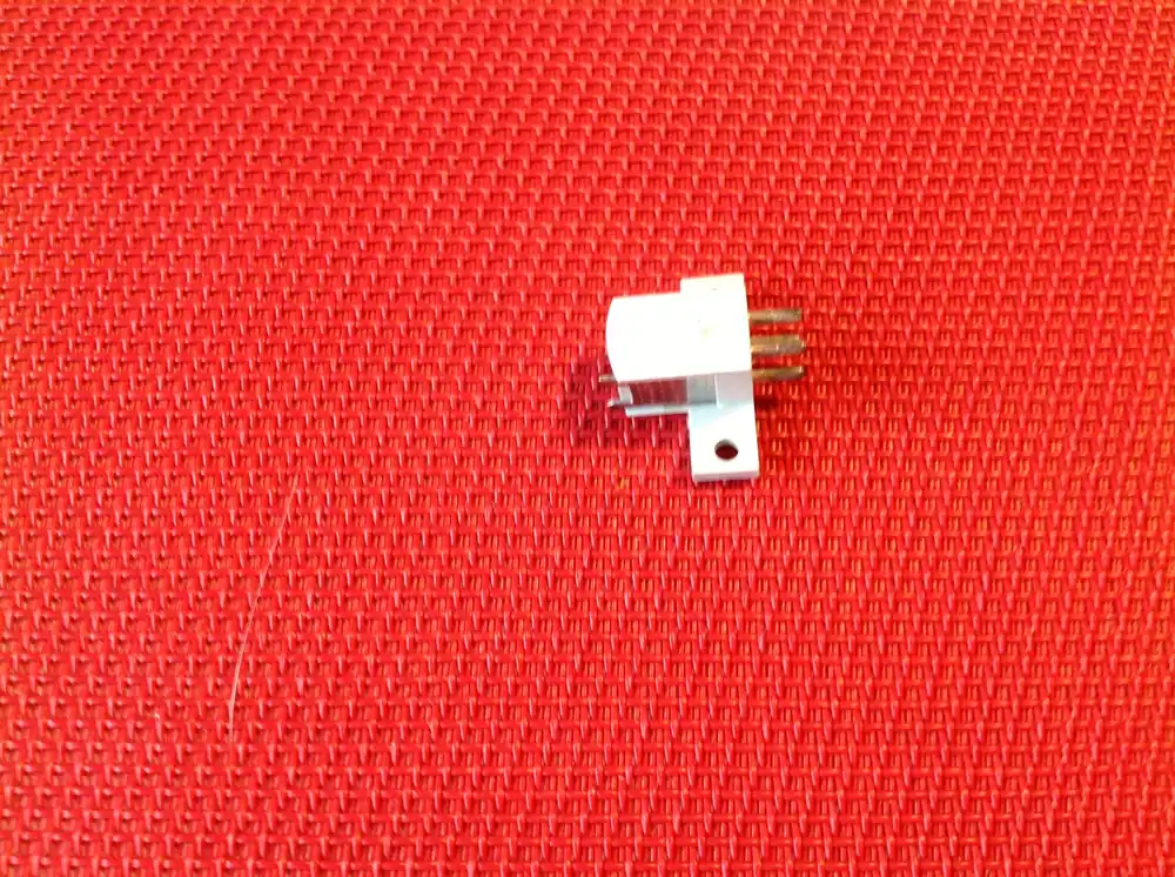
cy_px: 438
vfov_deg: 40.6
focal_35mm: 35
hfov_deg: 52.7
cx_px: 588
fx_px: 1186
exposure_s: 1/15
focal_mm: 4.28
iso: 125
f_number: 2.4
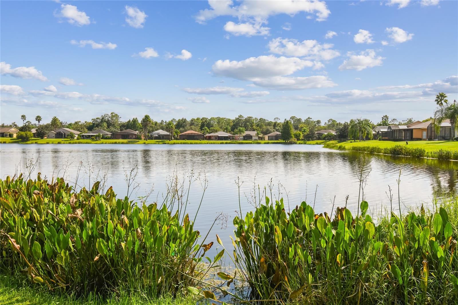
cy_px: 152
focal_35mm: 30
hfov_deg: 61.9
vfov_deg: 43.6
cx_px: 229
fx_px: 382
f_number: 7.1
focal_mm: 20
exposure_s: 1/400
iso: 100
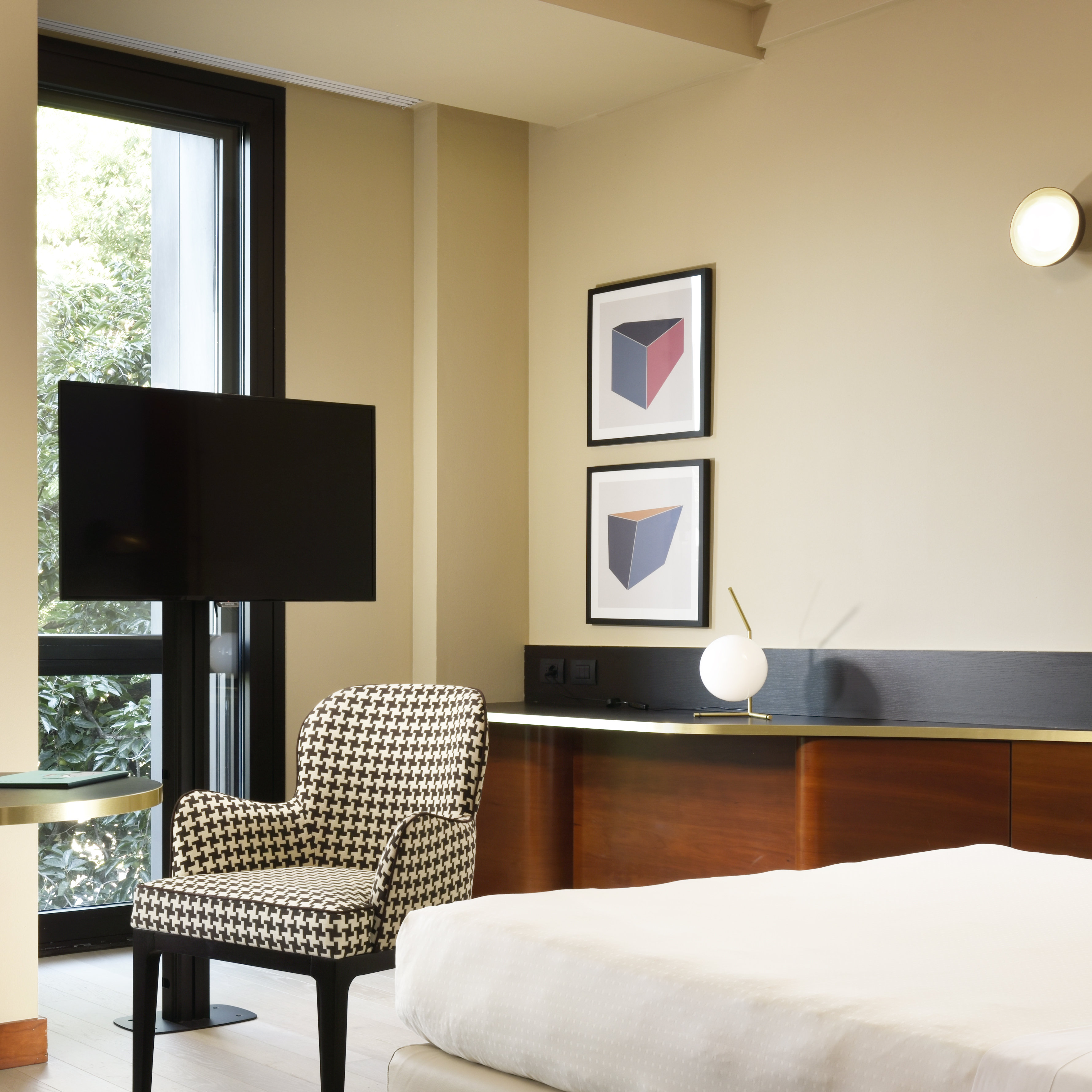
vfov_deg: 33.3
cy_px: 634
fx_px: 1820
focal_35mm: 51
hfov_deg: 33.1
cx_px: 376
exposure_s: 1/200
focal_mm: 29
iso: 200
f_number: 11
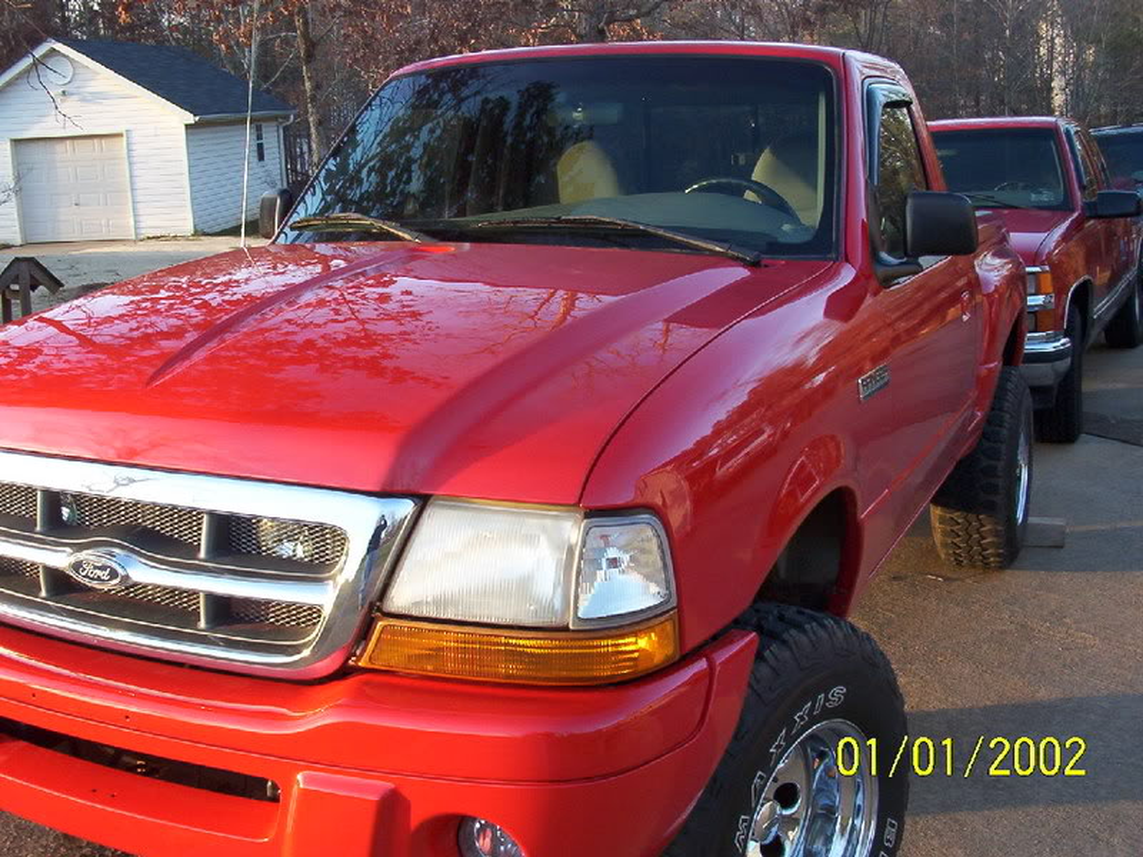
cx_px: 572
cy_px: 428
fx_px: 1288
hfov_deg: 47.9
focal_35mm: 39
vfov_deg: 36.8
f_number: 4.5
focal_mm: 6
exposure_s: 1/52
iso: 100
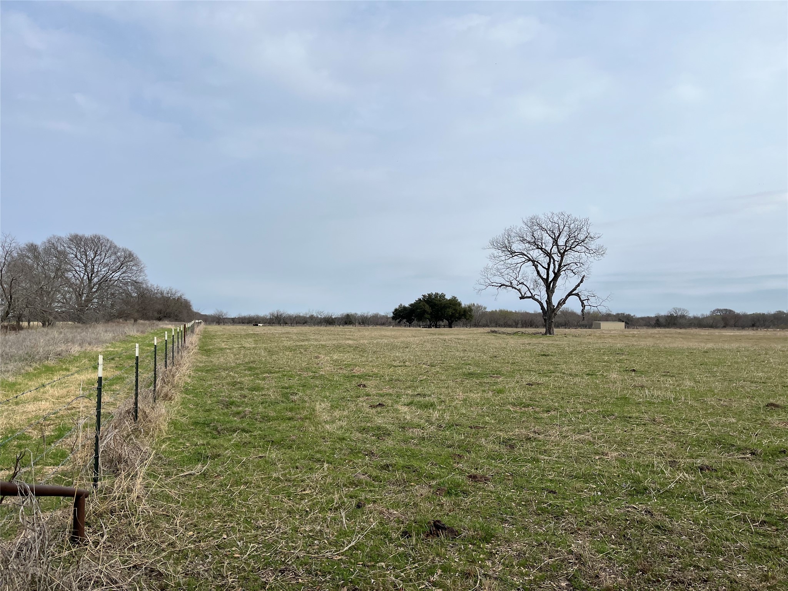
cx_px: 394
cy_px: 296
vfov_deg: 53.1
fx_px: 592
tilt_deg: +1.1
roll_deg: -0.4
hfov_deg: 67.3
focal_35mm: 26
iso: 50
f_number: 1.6
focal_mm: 5.1
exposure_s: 1/6494
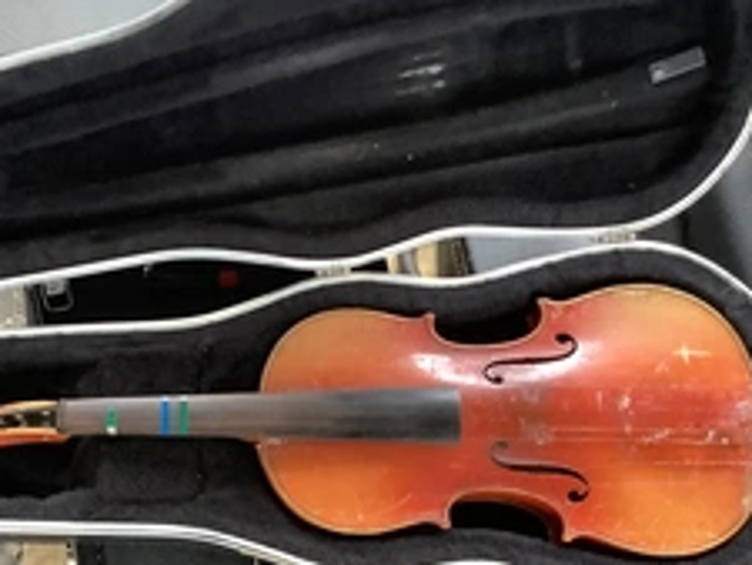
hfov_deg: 34.7
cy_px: 448
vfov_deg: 26.1
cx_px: 274
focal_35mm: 55
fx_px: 1195
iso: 400
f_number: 2.4
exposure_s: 1/60
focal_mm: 3.3
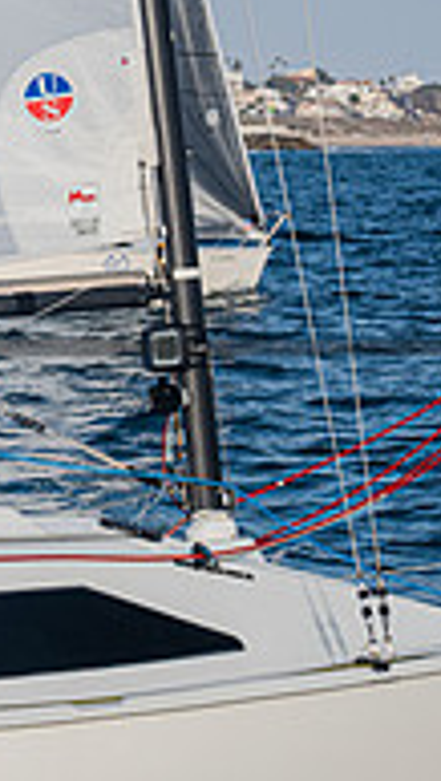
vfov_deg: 11.4
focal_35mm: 189
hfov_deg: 6.1
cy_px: 443
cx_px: -664
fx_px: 3917
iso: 400
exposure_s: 1/800
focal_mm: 60
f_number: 6.3
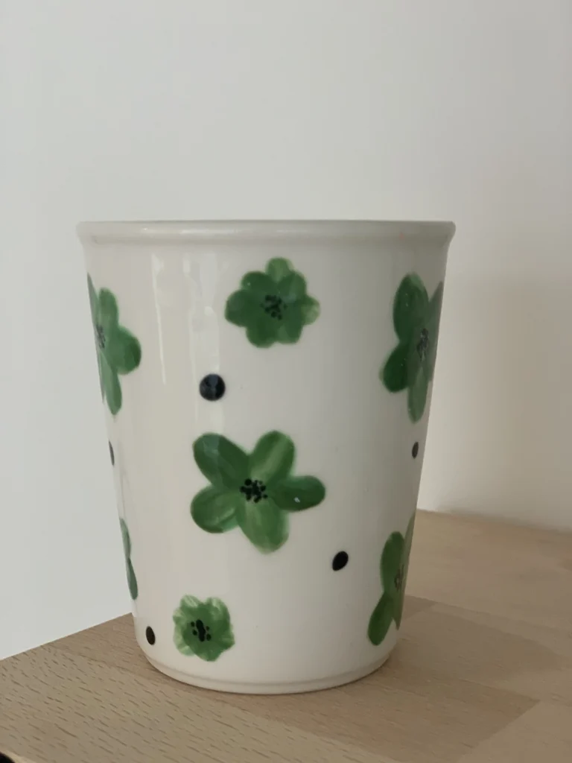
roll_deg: +0.6
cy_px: 382
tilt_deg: -7.8
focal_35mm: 52
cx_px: 286
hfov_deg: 28.0
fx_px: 1146
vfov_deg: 36.8
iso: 125
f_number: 2.4
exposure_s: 1/50
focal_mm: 6
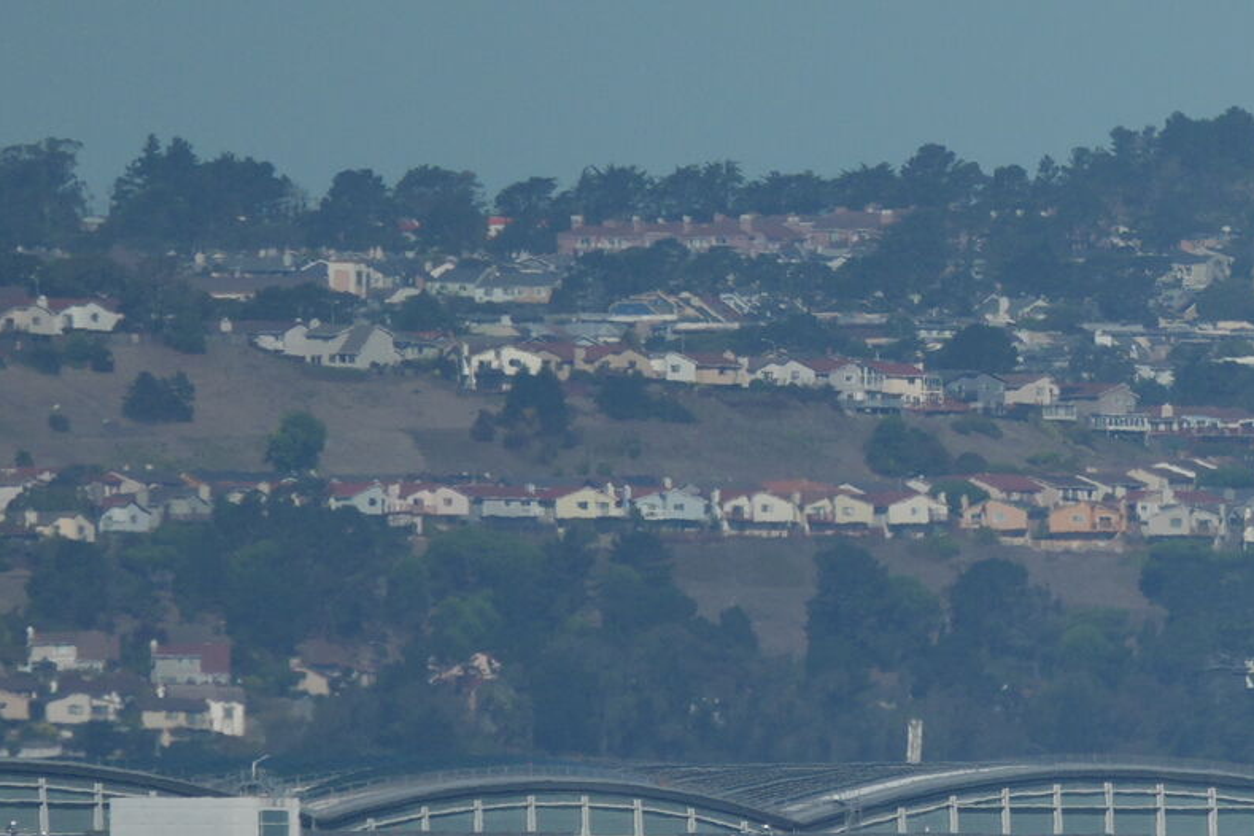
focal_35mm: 2191
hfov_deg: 0.9
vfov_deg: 0.6
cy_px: 1359
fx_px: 76314
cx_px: 2796
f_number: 6.3
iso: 200
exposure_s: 1/1600
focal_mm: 400
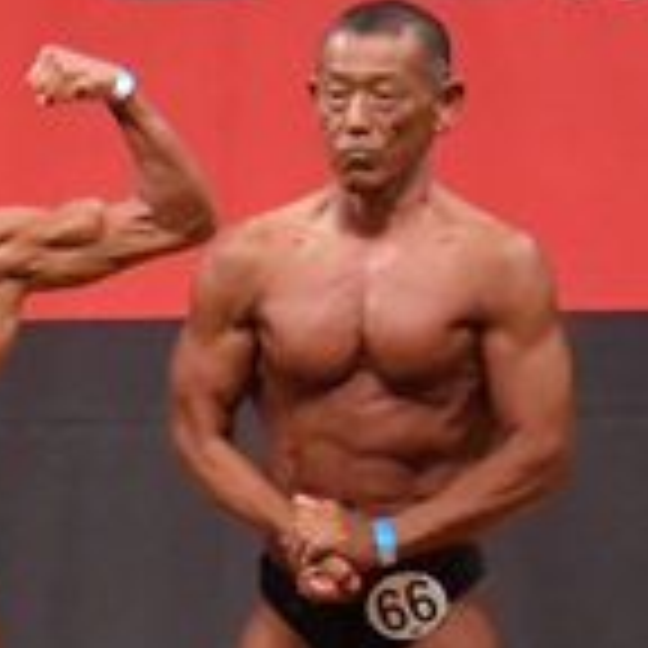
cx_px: -740
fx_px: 15206
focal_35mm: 718
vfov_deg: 2.4
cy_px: 716
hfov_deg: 2.4
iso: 9000
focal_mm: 105
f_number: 5.6
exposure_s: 1/400
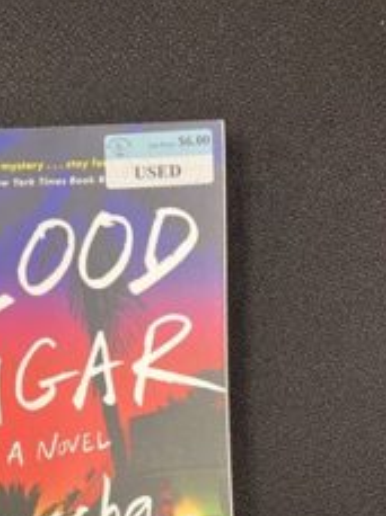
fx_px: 731
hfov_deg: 29.0
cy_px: 424
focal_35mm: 49
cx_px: 84
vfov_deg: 37.4
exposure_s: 1/60
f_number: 1.8
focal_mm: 3.99
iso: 160
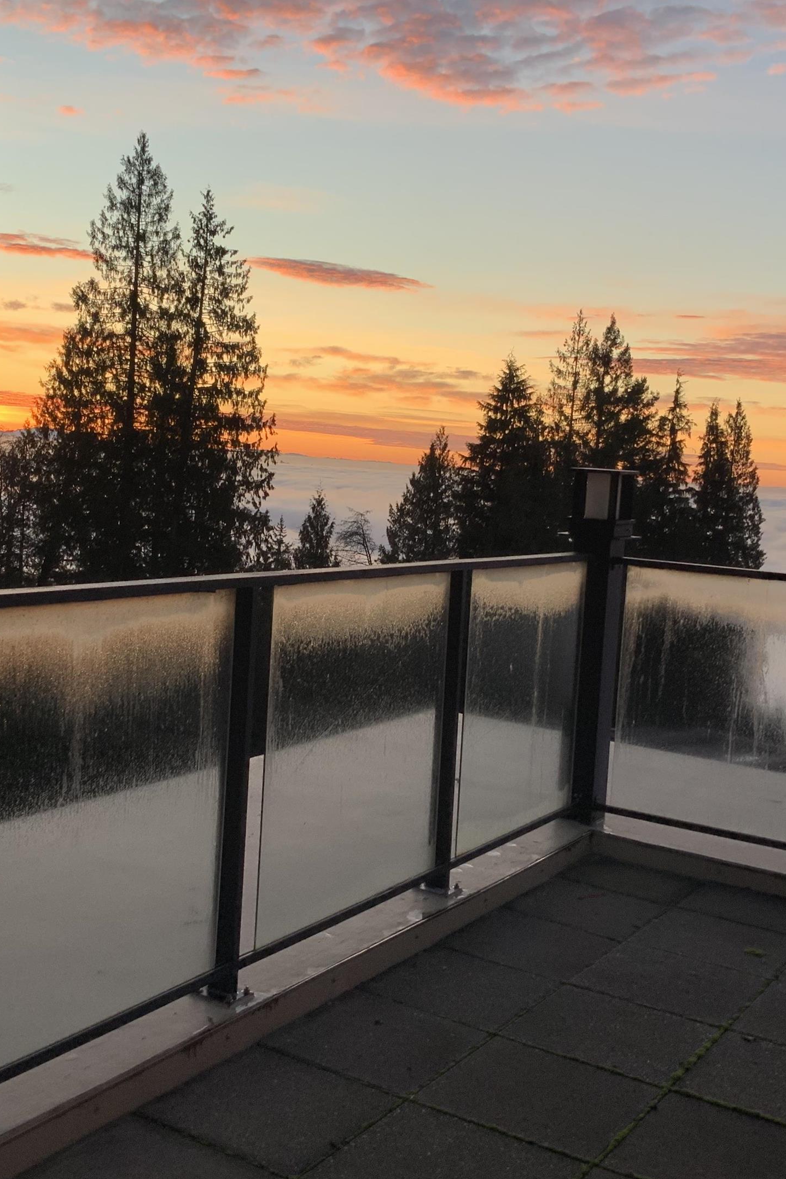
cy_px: 560
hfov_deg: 31.1
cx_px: 335
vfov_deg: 45.4
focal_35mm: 43
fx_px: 1408
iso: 25
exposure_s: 1/120
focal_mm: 3
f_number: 1.8
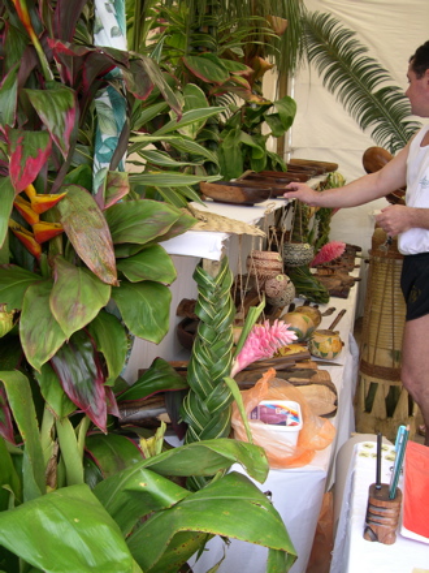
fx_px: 628
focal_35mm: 38
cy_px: 286
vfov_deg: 49.0
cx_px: 214
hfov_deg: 37.7
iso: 100
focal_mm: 8
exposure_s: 1/131
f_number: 2.8
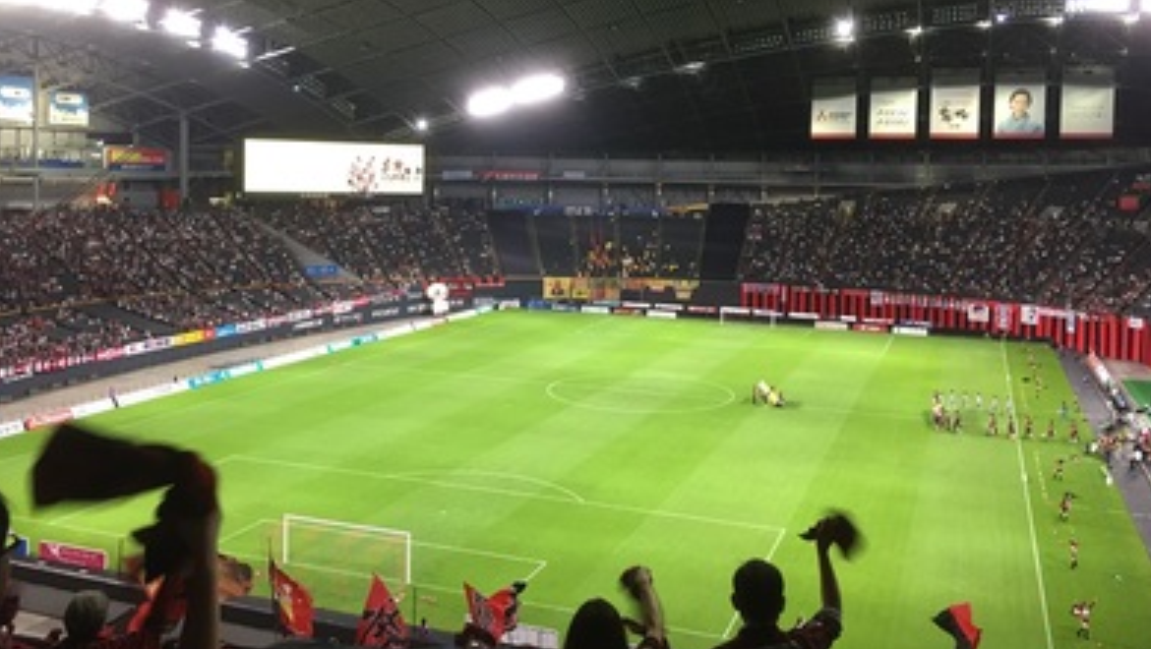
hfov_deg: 58.0
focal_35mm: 34
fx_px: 1038
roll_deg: -1.2
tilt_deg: -1.6
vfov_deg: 34.4
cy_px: 211
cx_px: 570
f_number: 2.2
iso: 80
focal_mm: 4.15
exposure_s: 1/30
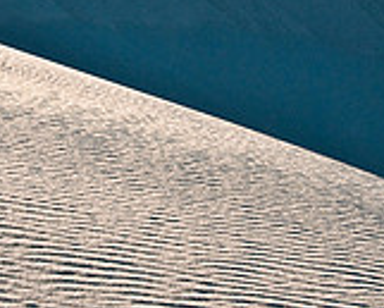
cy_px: 68
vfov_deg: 9.5
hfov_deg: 11.9
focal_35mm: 162
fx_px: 1842
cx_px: 117
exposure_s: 1/250
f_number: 16
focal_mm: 32
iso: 200
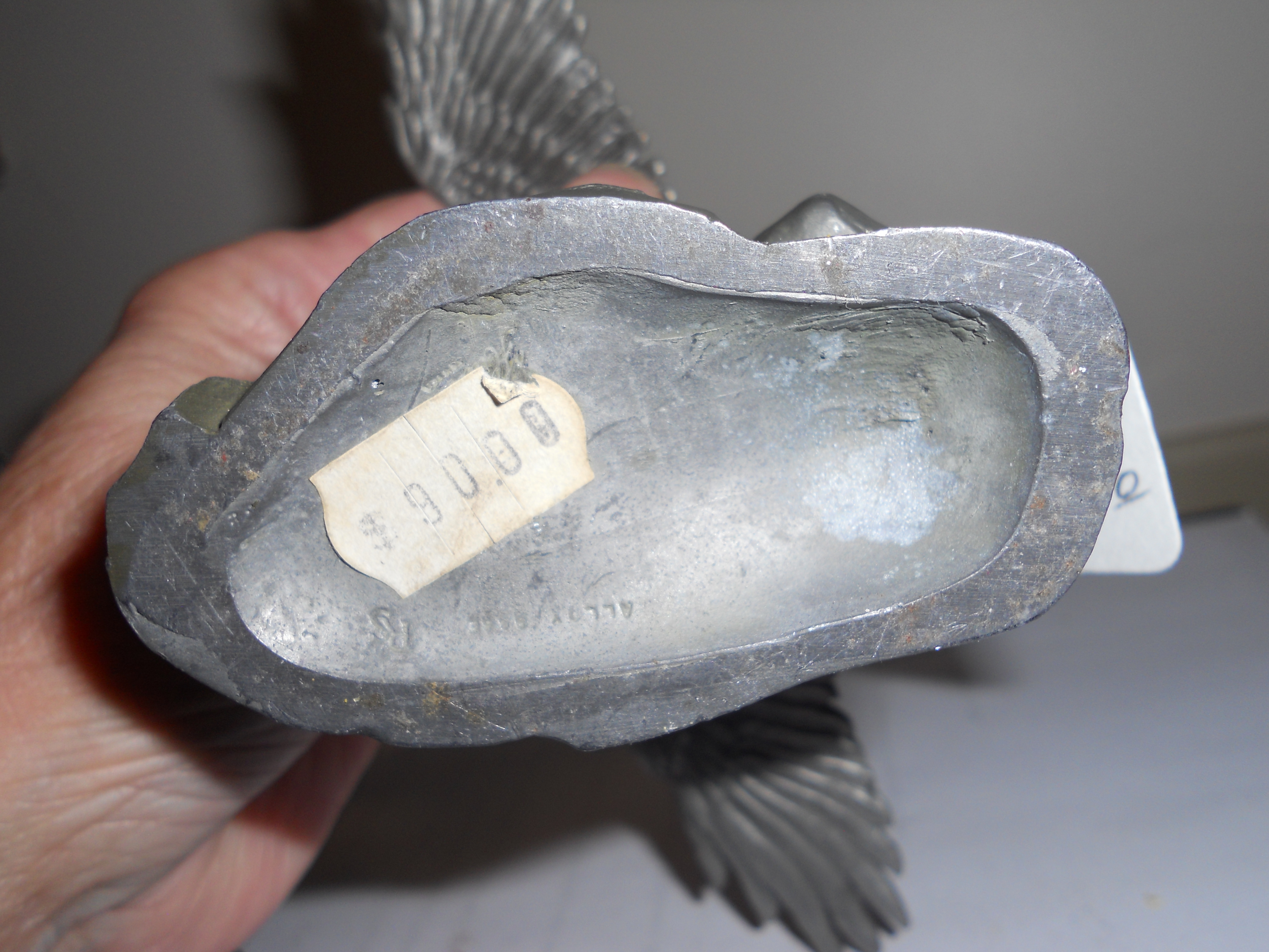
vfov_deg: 44.2
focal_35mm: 32
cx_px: 634
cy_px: 476
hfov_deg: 56.8
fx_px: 1173
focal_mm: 5.8
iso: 80
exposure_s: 1/25
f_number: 8.8
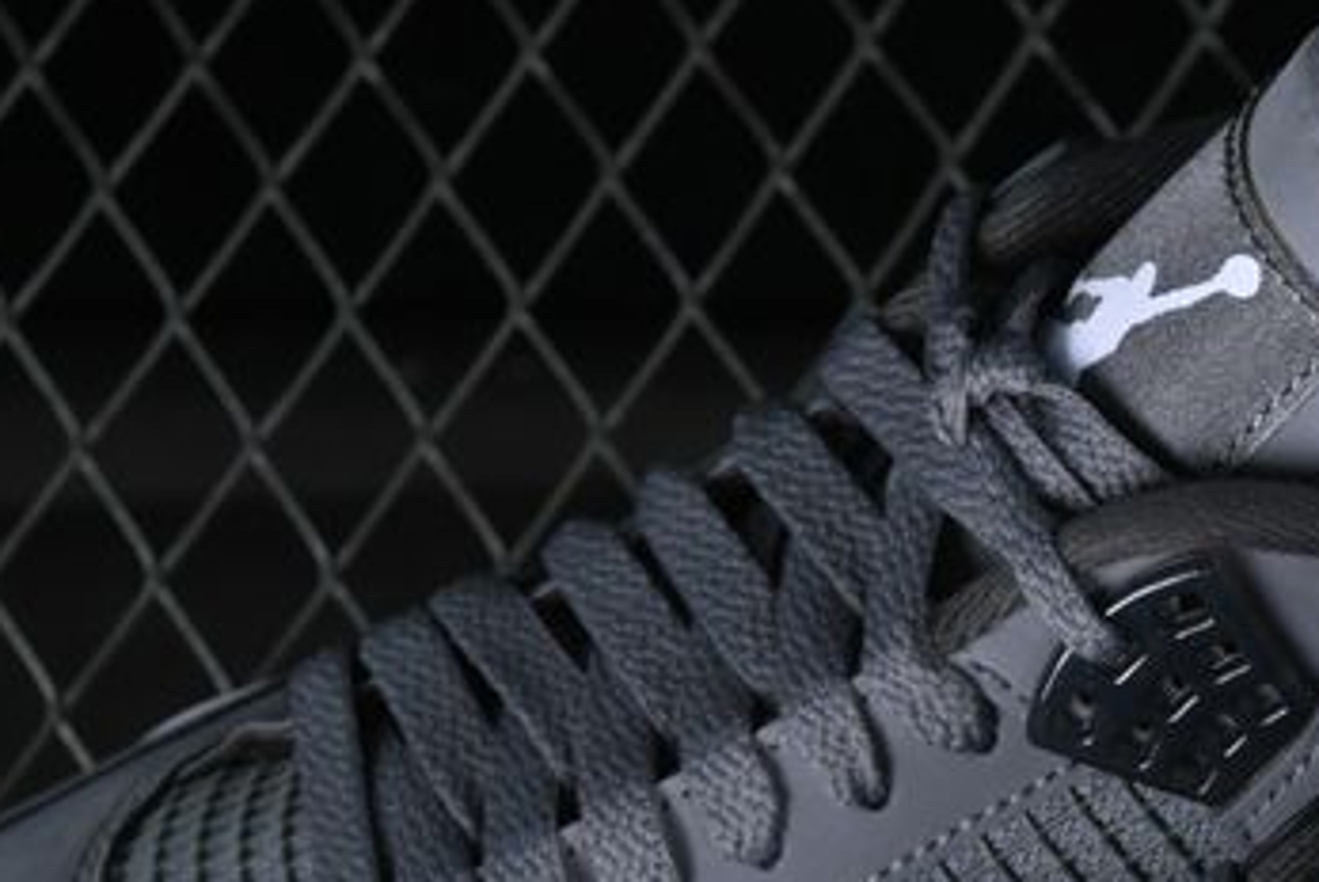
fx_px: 7920
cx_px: 1087
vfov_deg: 6.3
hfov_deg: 9.5
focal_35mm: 216
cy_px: 1192
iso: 160
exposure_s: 1/60
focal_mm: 50
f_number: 7.1
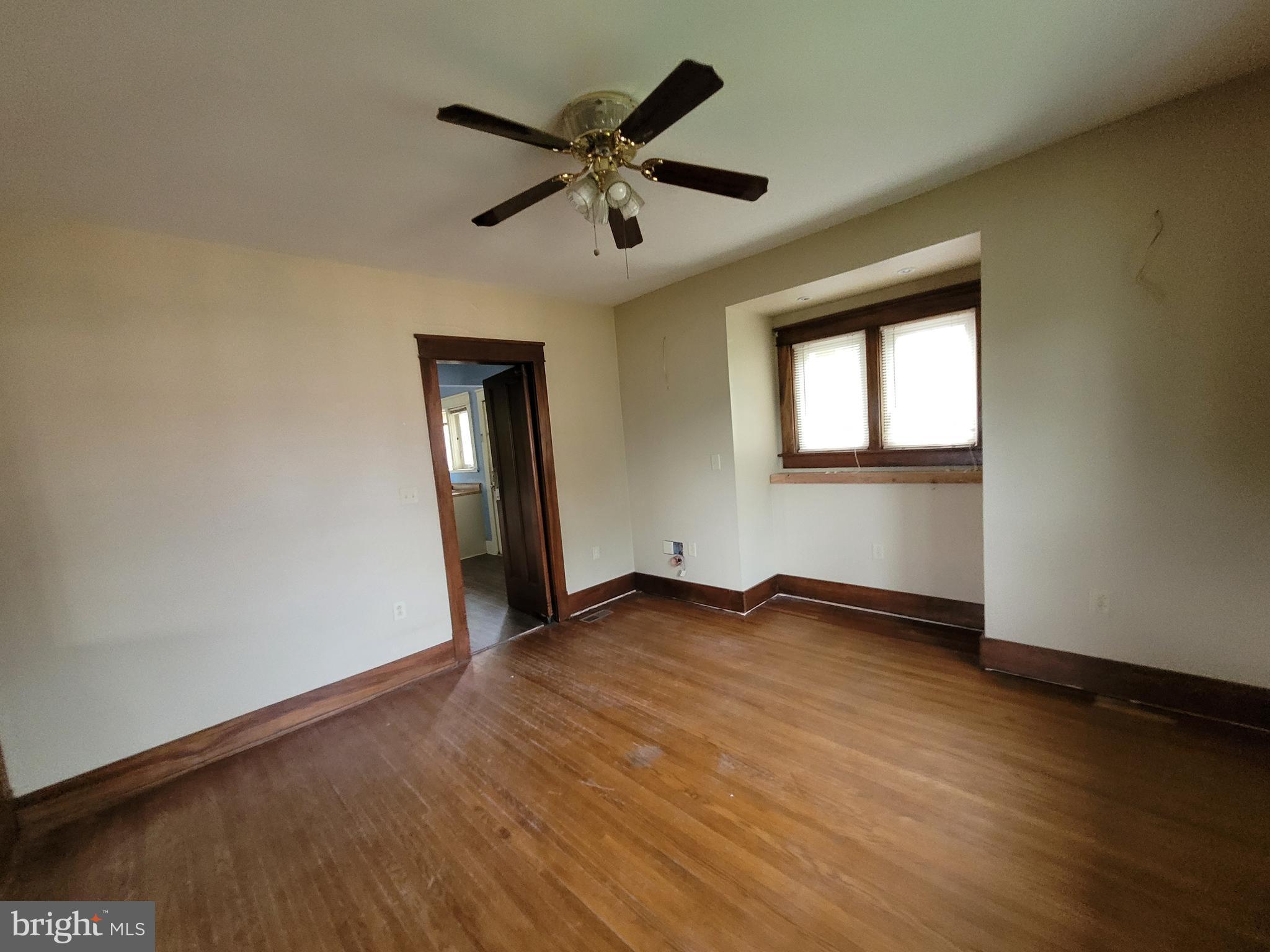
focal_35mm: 13
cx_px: 635
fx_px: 477
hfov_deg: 106.2
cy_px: 476
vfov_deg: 89.9
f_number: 2.2
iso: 320
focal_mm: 1.74
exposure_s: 1/40
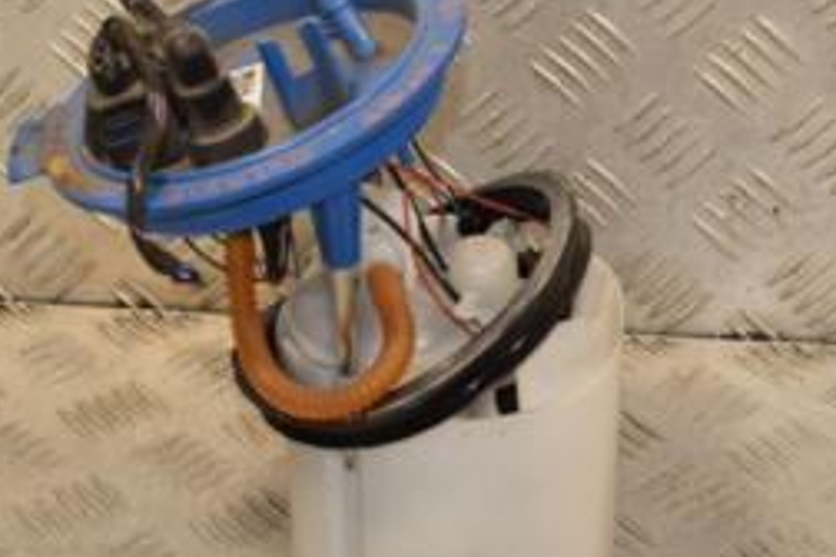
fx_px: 2907
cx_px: 494
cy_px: 225
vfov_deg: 10.9
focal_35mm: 125
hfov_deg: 16.4
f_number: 8
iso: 800
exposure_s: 1/200
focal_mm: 35
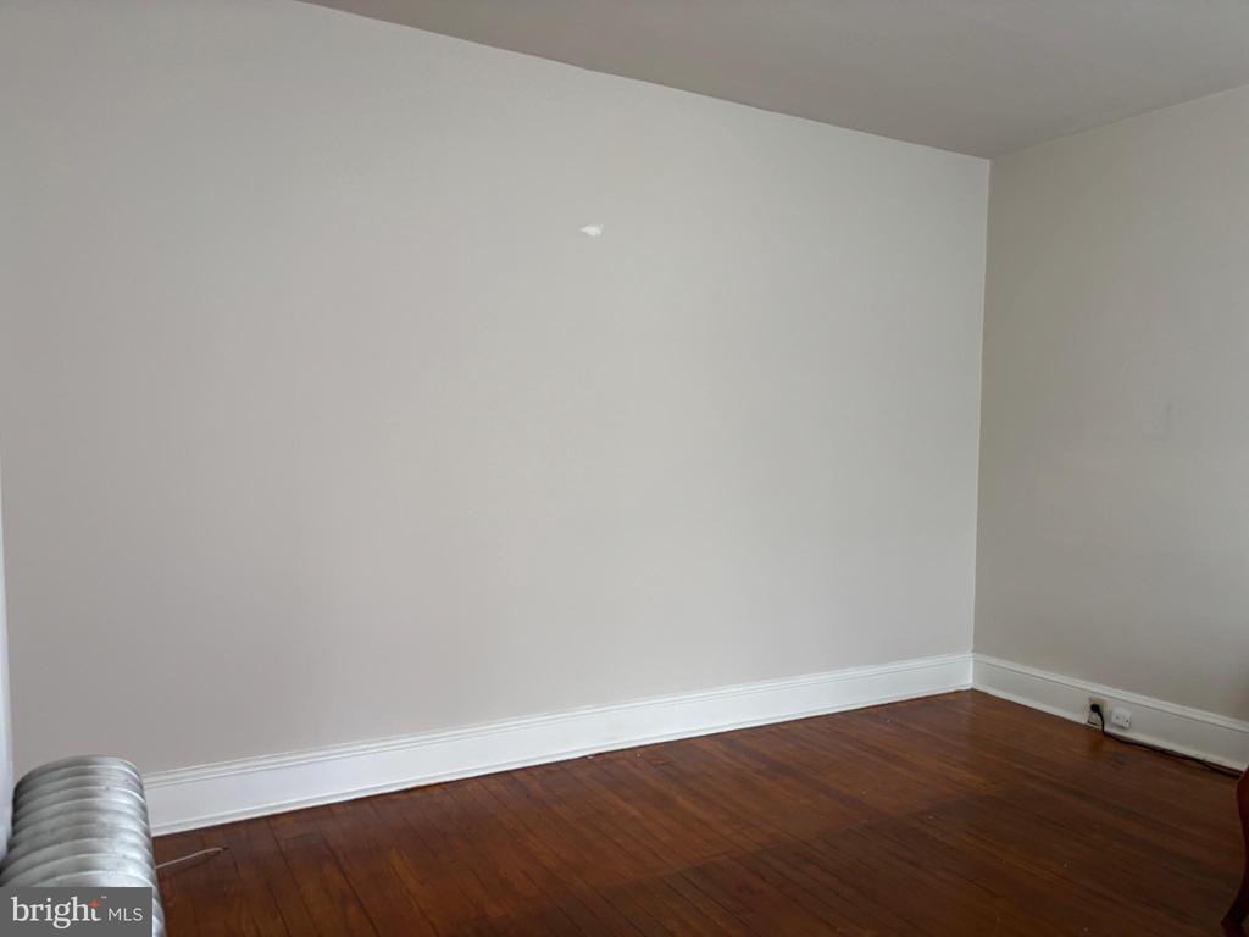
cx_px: 624
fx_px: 938
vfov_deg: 53.1
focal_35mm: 26
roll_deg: -1.8
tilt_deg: -3.1
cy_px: 468
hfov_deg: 67.3
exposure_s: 1/63
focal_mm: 5.96
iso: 125
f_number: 1.6
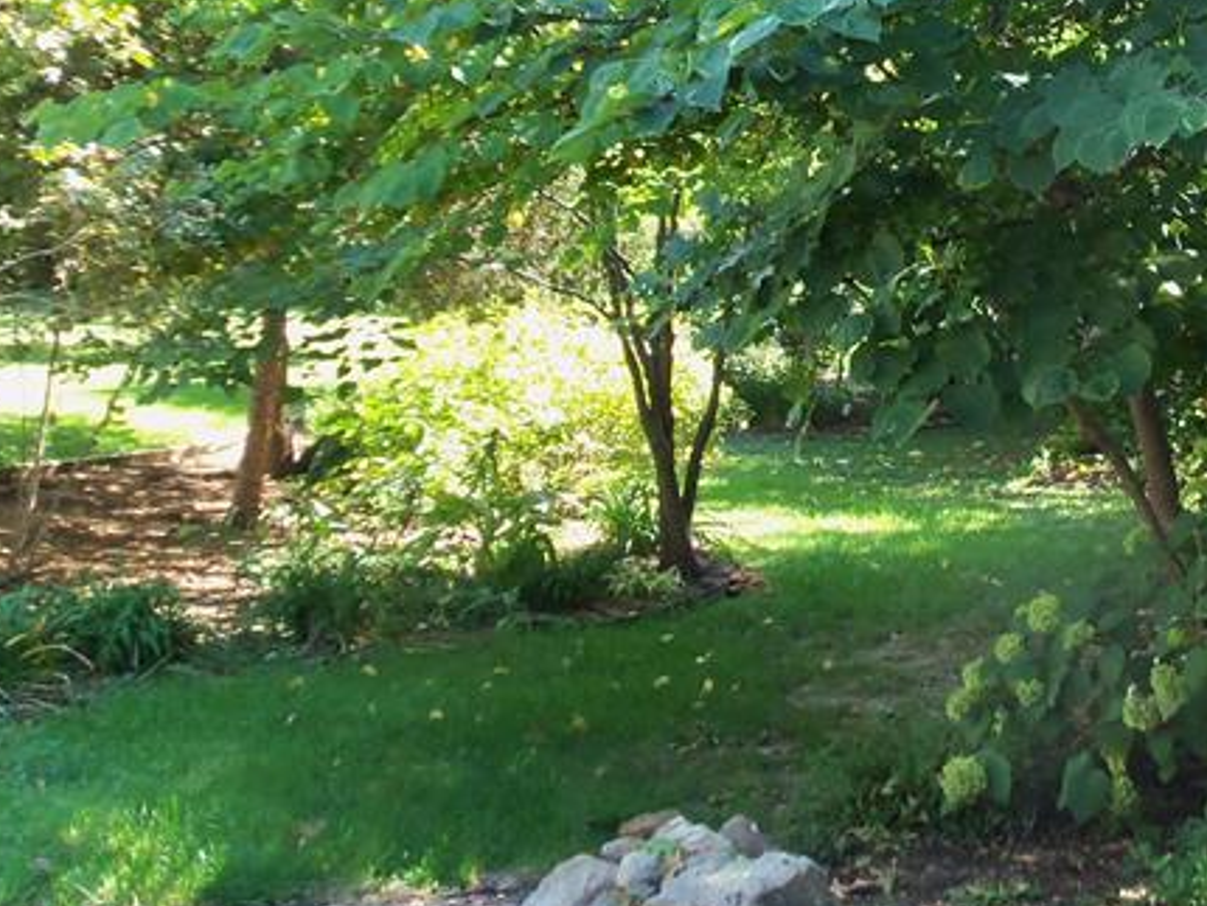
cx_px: 1078
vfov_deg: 21.1
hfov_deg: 27.2
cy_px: 182
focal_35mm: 69
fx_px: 2407
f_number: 3.4
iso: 80
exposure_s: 1/30
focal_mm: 5.2
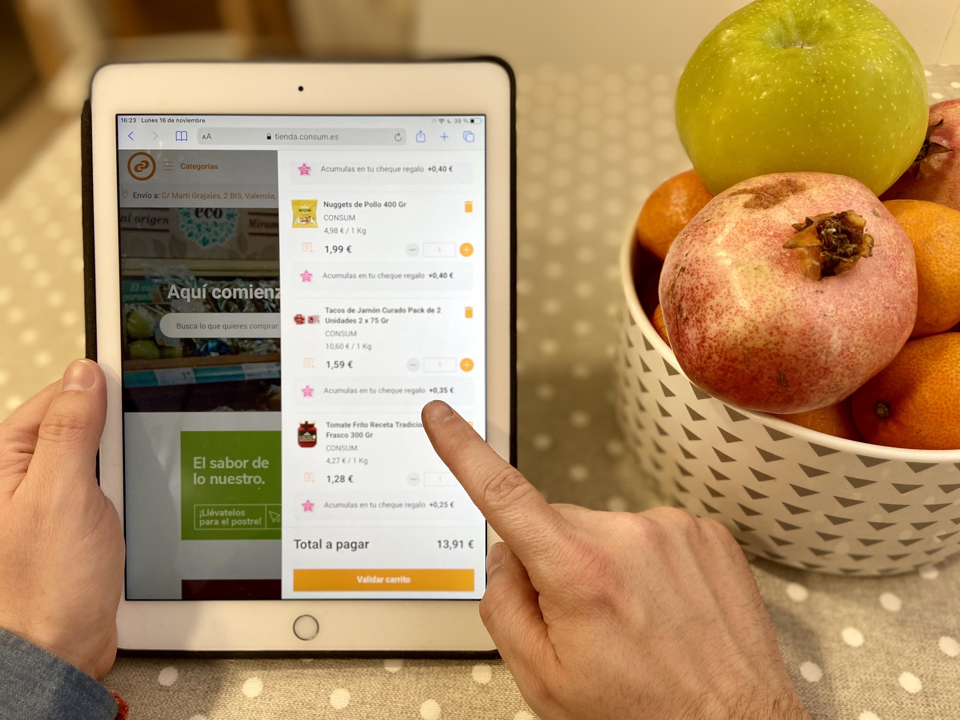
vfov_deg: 53.1
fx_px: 721
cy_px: 360
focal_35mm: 26
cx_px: 480
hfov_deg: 67.3
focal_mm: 4.25
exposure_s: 1/100
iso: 64
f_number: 1.8
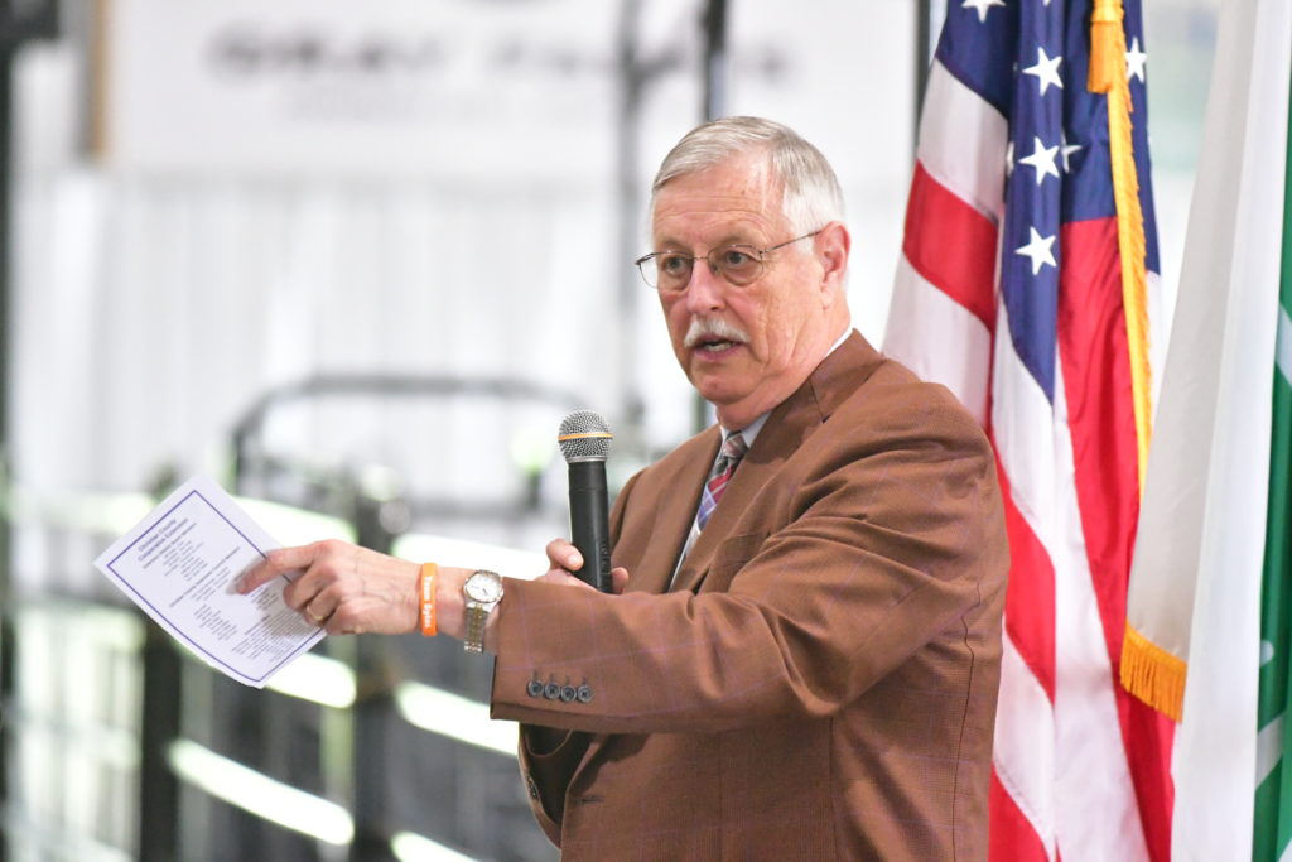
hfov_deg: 7.4
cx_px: 646
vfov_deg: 5.0
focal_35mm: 277
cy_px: 431
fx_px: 9942
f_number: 2.8
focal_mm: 185
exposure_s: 1/500
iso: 8000
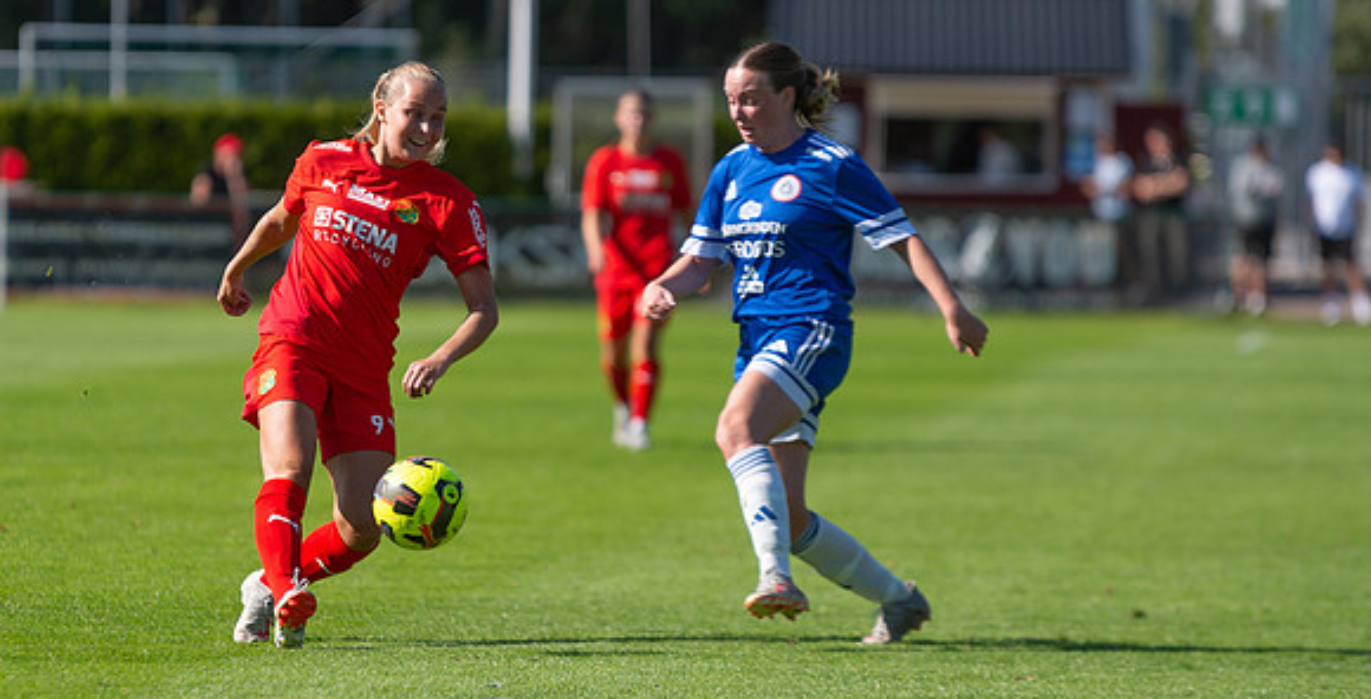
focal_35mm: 329
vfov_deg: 3.4
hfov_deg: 6.7
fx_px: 11715
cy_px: 349
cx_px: 318
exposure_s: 1/2500
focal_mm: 200
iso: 125
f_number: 3.2
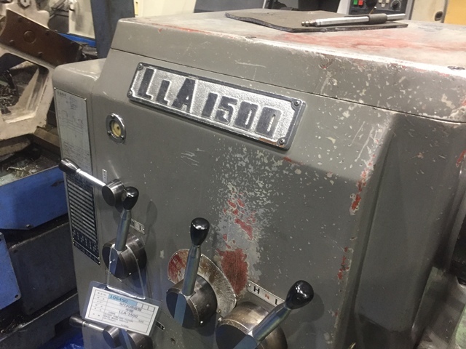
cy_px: 174
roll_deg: -1.1
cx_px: 233
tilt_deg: -29.6
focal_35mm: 29
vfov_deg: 48.2
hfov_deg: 61.7
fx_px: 390
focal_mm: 4.15
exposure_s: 1/30
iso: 160
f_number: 2.2
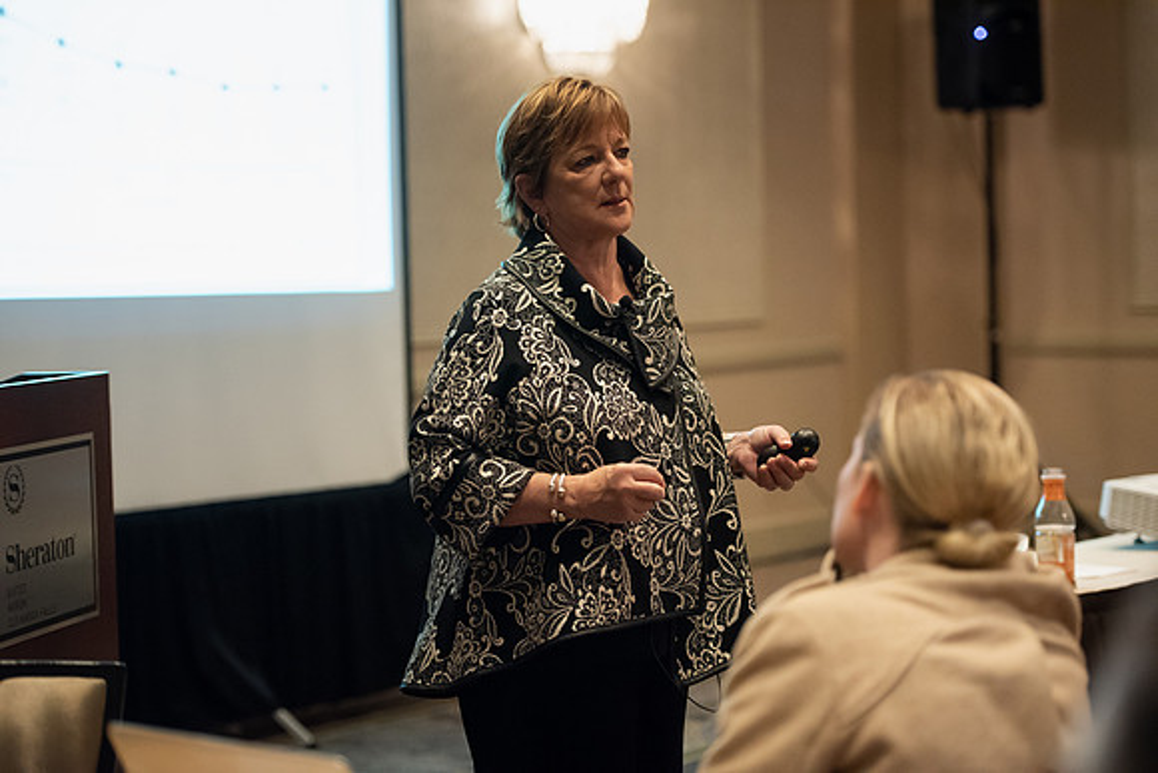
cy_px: 386
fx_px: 3056
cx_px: 579
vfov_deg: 14.4
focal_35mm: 95
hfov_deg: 21.5
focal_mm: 95
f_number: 2.8
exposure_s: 1/200
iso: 4000
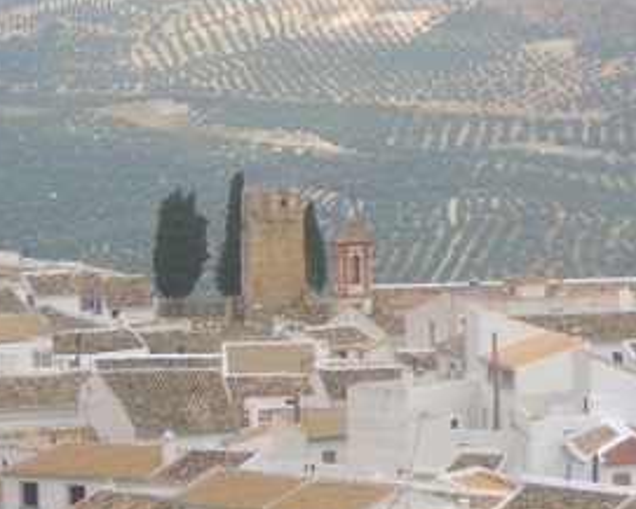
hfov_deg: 8.5
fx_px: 4274
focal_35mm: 227
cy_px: 317
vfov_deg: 6.8
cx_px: 441
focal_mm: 17.4
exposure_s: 1/320
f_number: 4.8
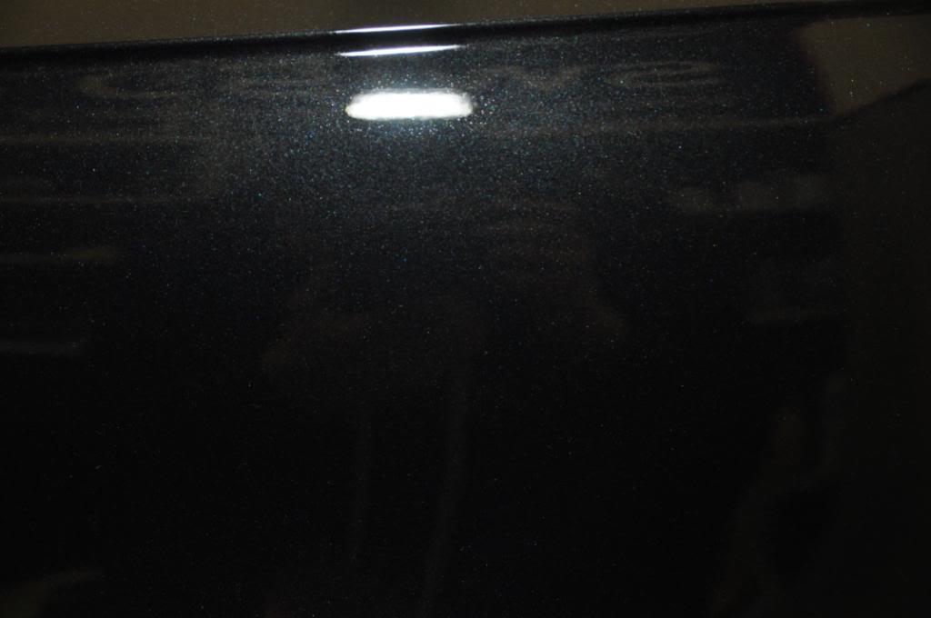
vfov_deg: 17.4
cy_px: 309
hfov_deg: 26.0
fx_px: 2015
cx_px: 466
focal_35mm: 78
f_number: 4.8
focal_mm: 52
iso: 720
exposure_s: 1/60
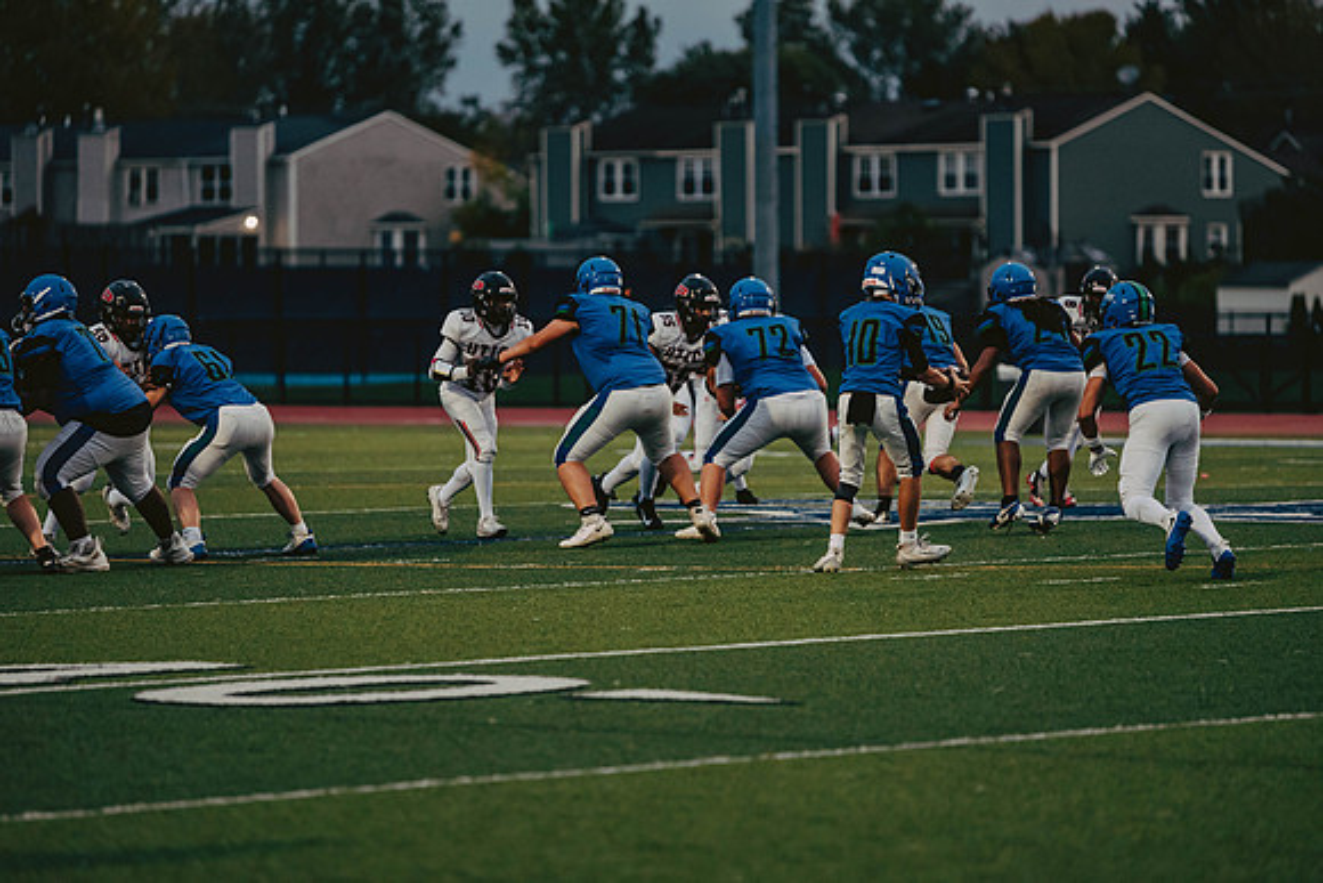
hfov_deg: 10.5
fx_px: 7168
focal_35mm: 195
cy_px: 442
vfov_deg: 7.0
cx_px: 662
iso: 1600
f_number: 3.2
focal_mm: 195
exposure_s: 1/1250
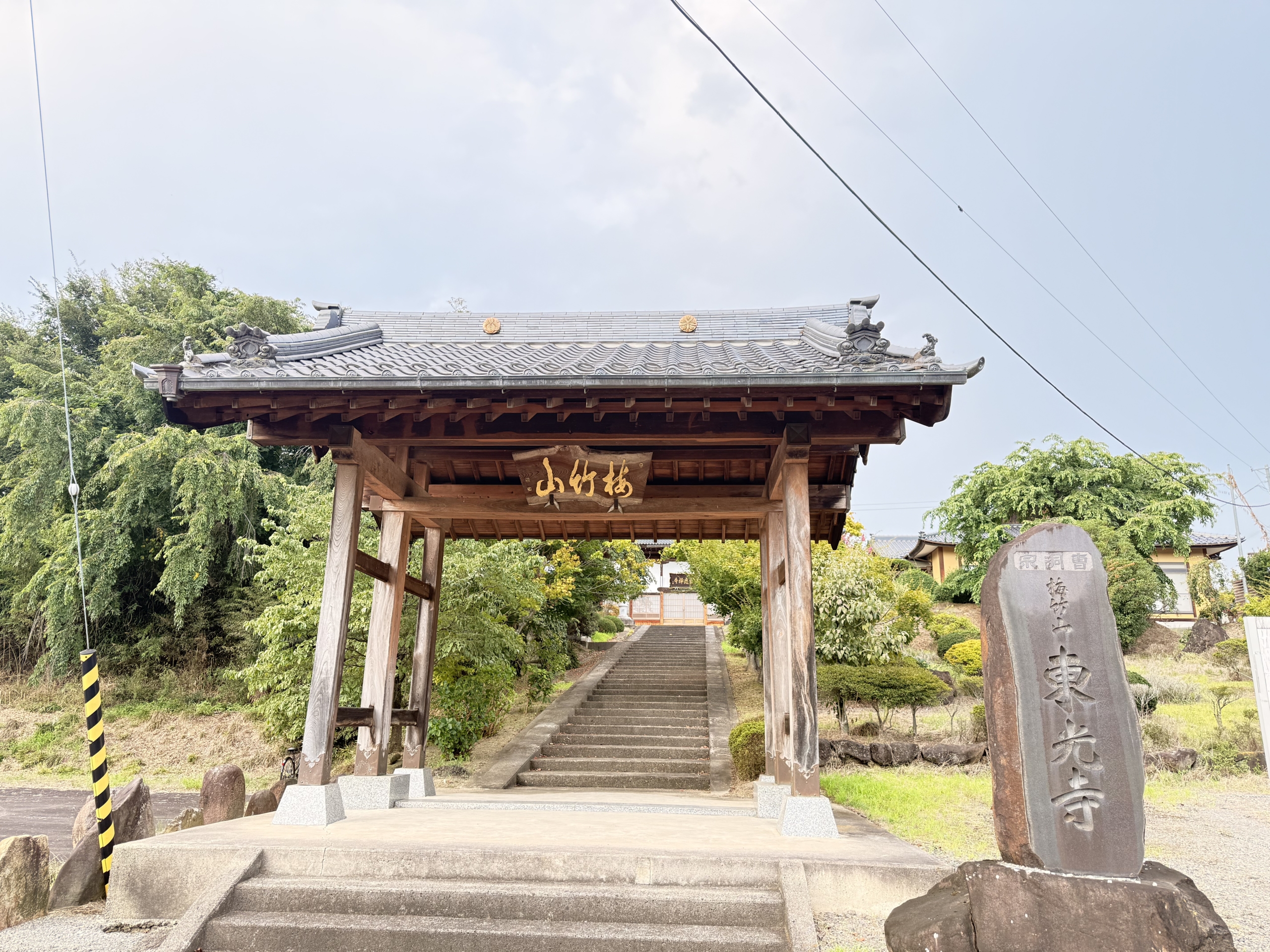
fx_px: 881
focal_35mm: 24
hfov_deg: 71.6
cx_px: 635
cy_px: 476
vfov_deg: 56.8
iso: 100
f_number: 1.78
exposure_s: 1/308
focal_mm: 6.76
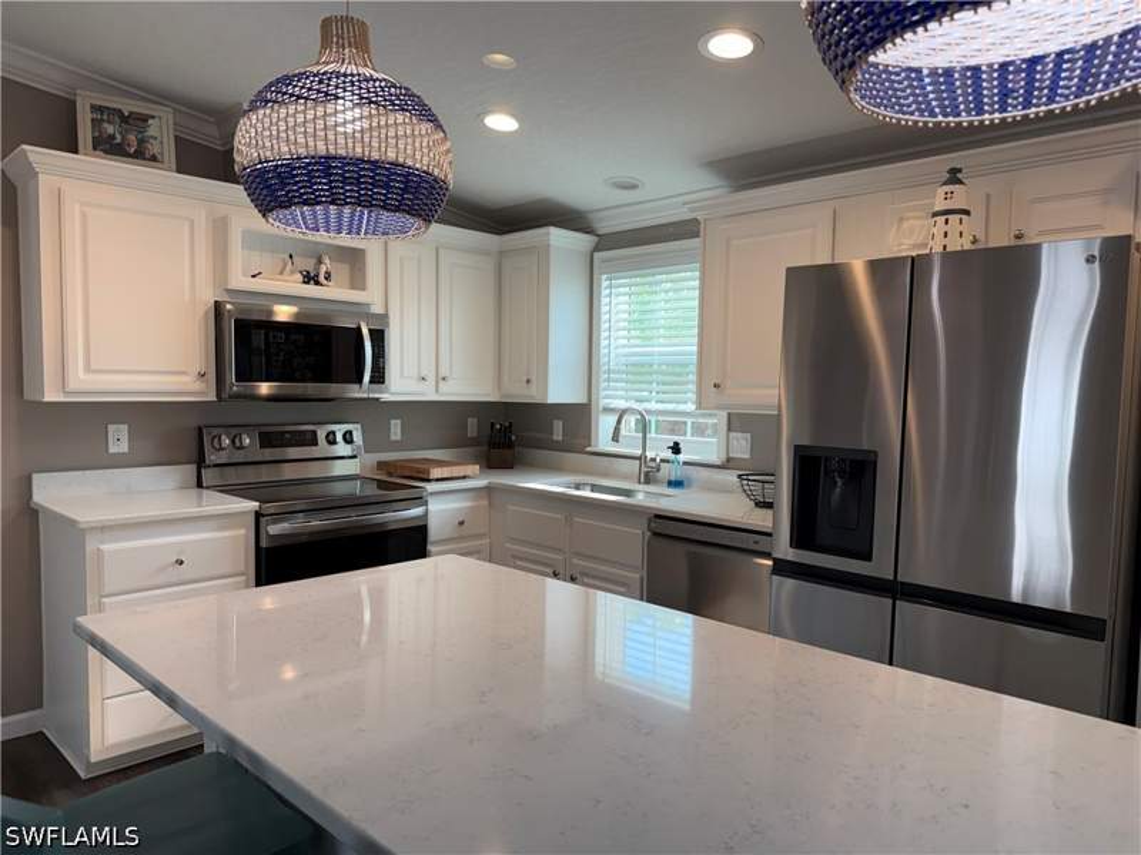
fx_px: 791
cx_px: 570
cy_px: 428
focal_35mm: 24
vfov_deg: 56.8
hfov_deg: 71.6
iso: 100
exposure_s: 1/227
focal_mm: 6.76
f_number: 1.78
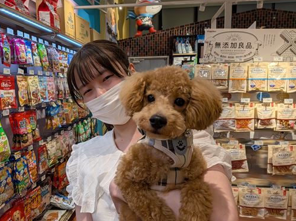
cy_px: 121
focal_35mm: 29
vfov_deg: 48.1
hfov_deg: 61.4
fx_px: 248
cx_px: 125
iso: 26
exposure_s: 1/751
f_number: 1.7
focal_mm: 4.53
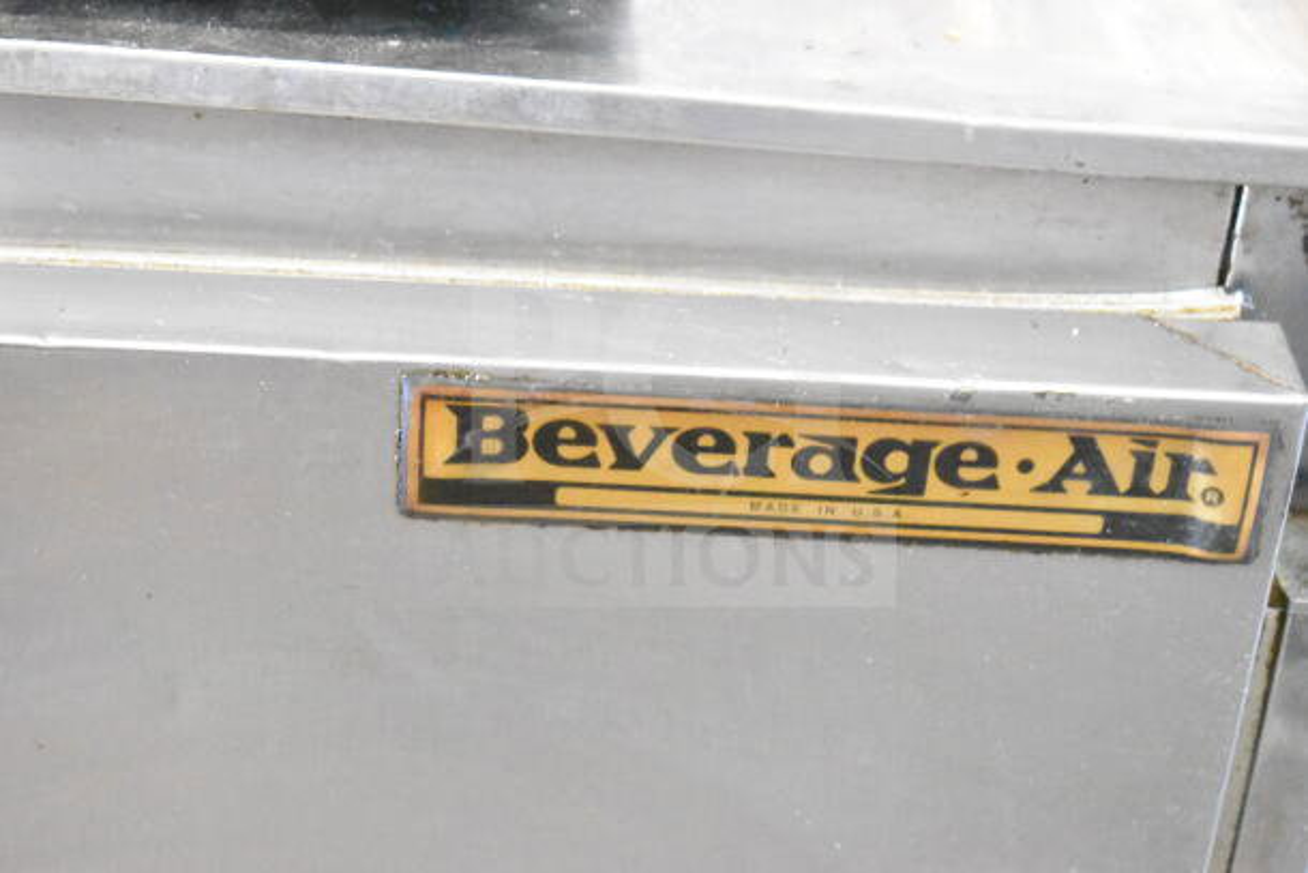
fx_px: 2834
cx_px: 654
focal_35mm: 78
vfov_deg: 17.5
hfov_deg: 26.0
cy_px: 436
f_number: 5.6
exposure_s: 1/50
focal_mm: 52
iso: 25600
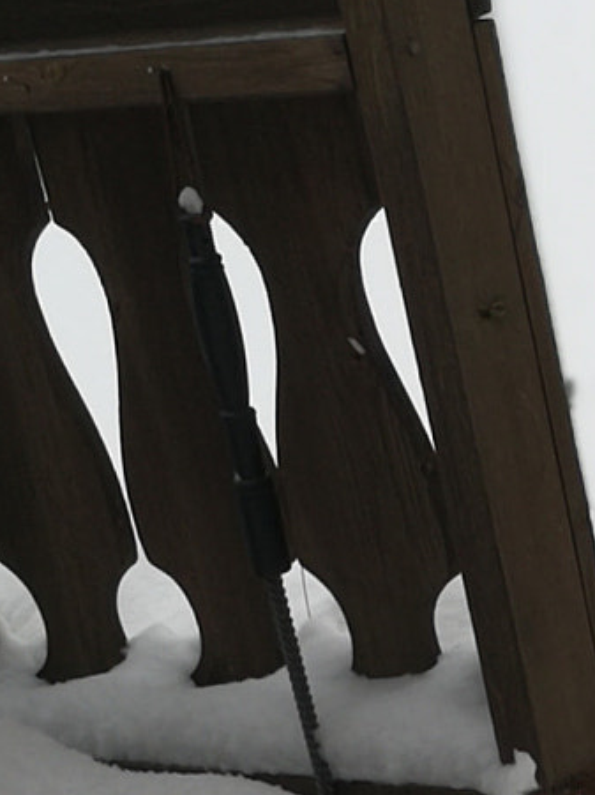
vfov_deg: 12.5
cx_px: 826
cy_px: 1009
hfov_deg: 9.5
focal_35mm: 153
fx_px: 3510
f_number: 4
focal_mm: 3.95
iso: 80
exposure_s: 1/100
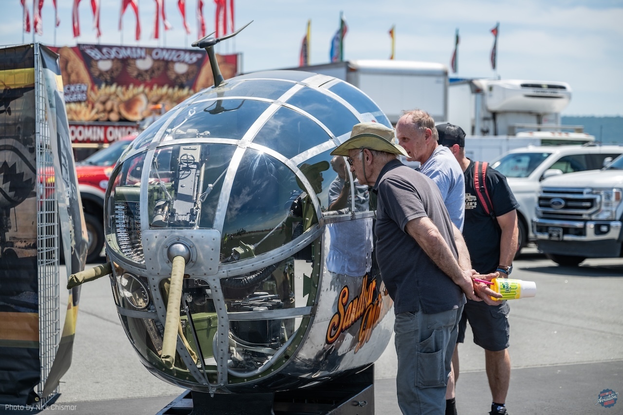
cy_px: 208
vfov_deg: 19.5
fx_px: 1211
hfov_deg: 28.8
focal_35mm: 70
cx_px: 312
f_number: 2.8
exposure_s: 1/1250
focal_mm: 70
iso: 64
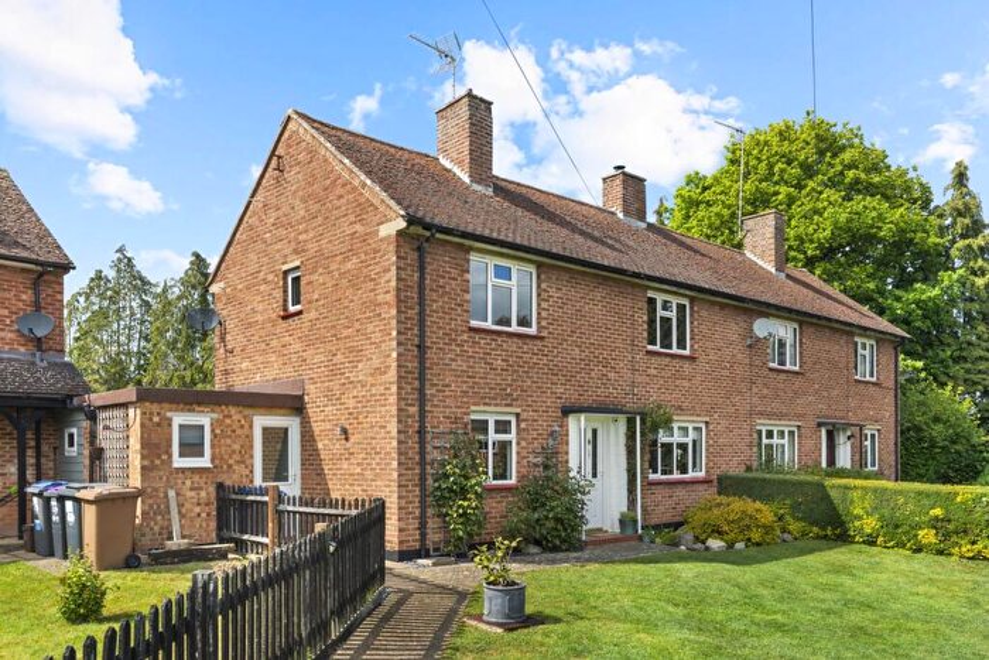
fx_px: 797
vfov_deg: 45.0
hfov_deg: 63.6
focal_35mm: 29
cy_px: 330
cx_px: 494
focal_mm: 29
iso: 320
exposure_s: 1/125
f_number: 7.1
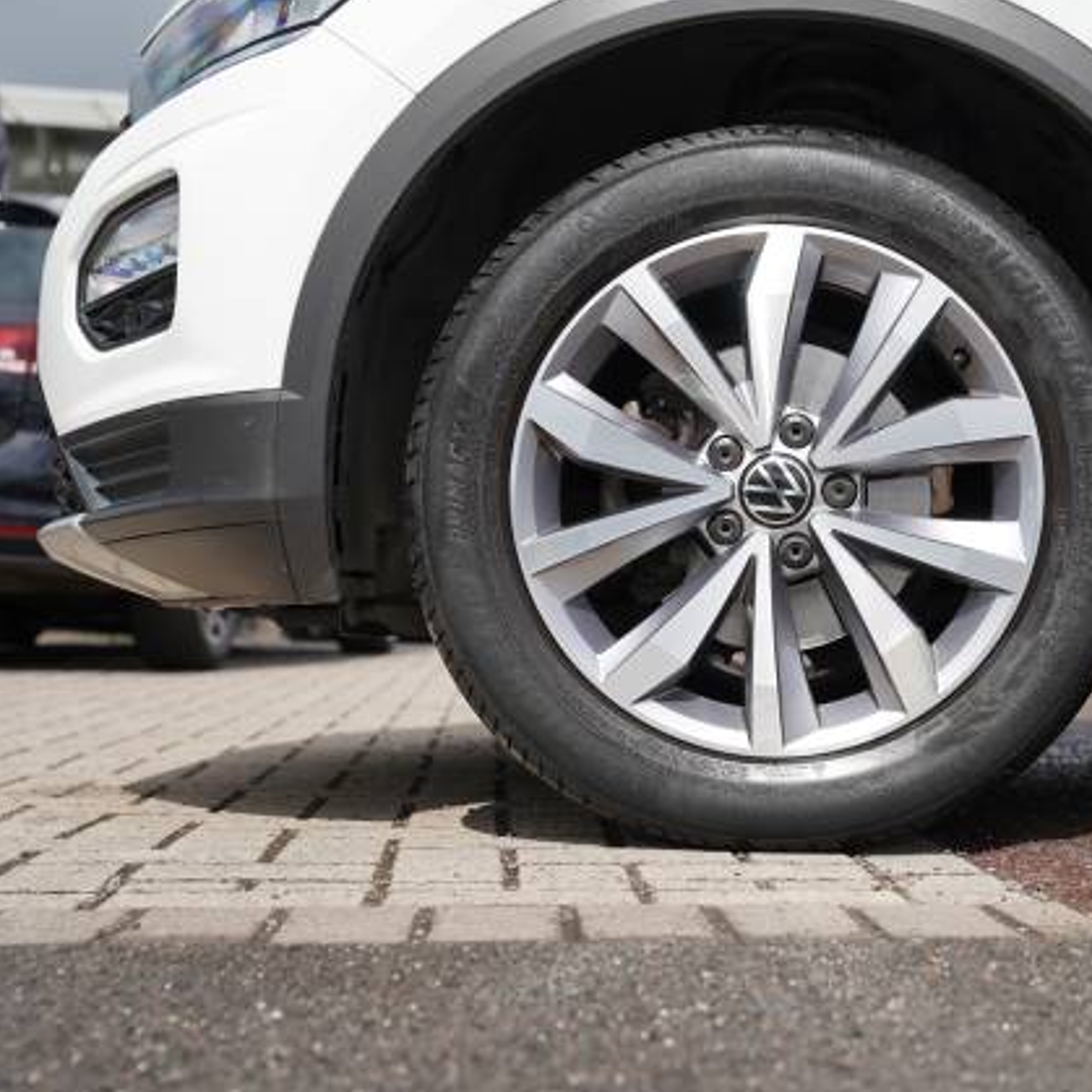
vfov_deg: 28.0
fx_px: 2186
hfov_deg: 27.8
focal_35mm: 61
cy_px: 539
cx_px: 745
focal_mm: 47.2
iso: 100
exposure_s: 1/400
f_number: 4.5
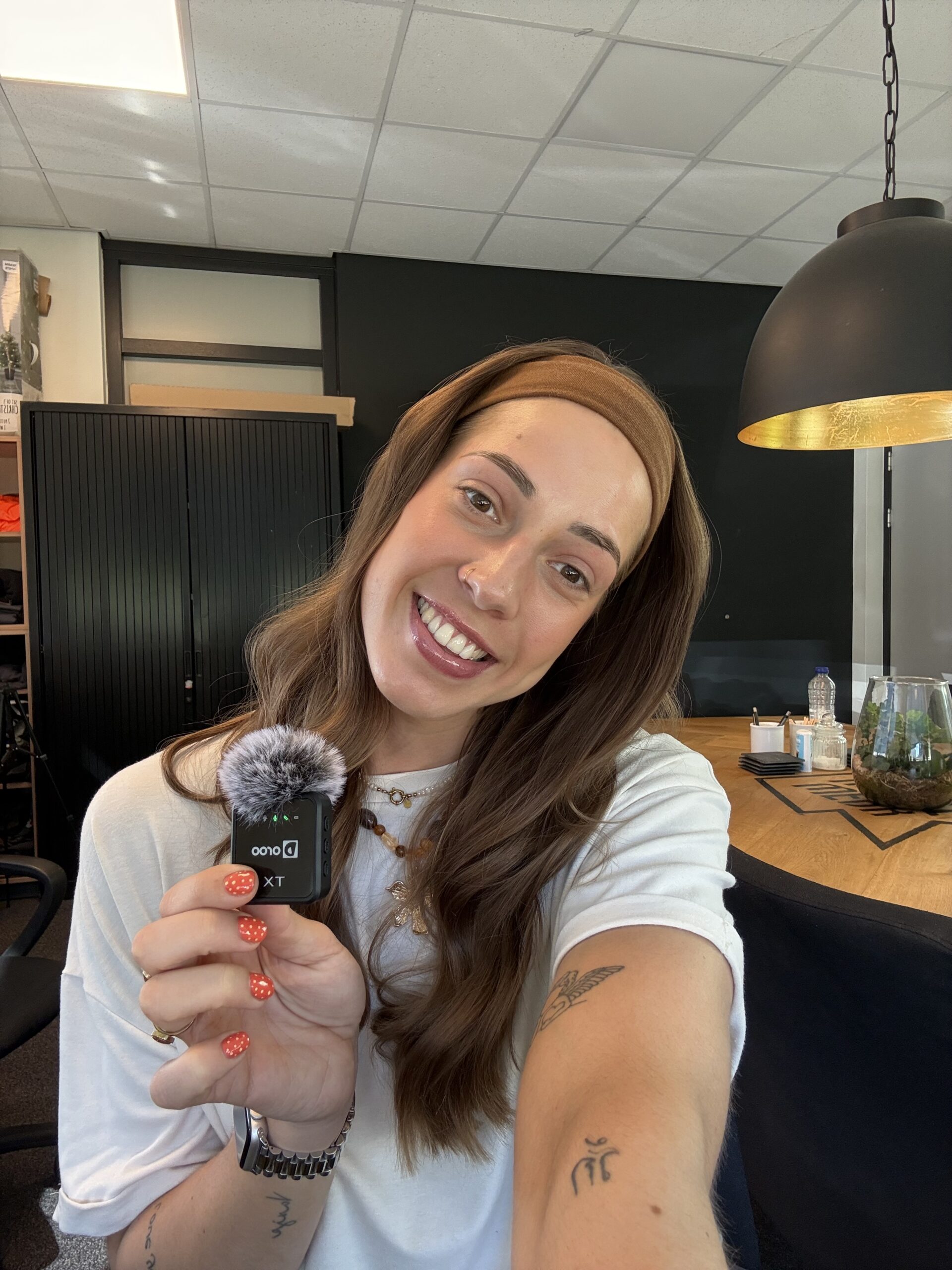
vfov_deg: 73.9
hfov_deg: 58.9
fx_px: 843
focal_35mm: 23
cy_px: 635
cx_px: 476
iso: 80
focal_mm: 2.69
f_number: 1.9
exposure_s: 1/65
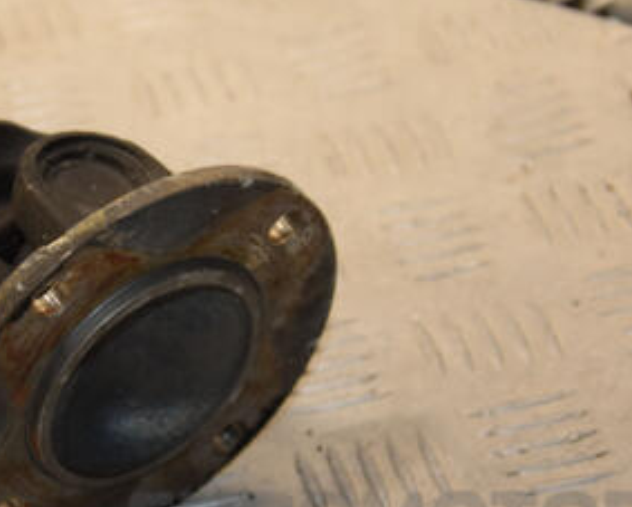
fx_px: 3239
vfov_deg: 8.9
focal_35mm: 173
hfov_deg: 11.1
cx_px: 87
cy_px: 228
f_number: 5
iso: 800
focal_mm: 58
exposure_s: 1/200
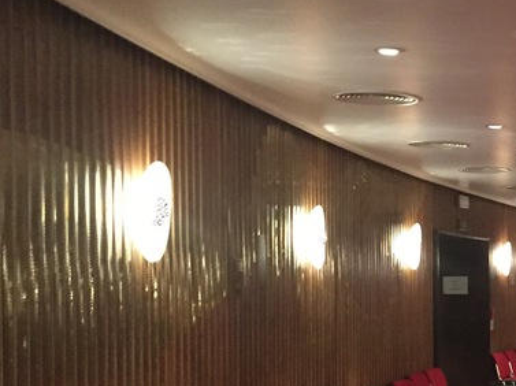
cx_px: 662
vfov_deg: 18.9
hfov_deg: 22.7
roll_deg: +0.3
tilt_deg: +0.4
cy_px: 301
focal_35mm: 77
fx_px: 1147
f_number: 2.2
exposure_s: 1/17
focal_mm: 4.15
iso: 320
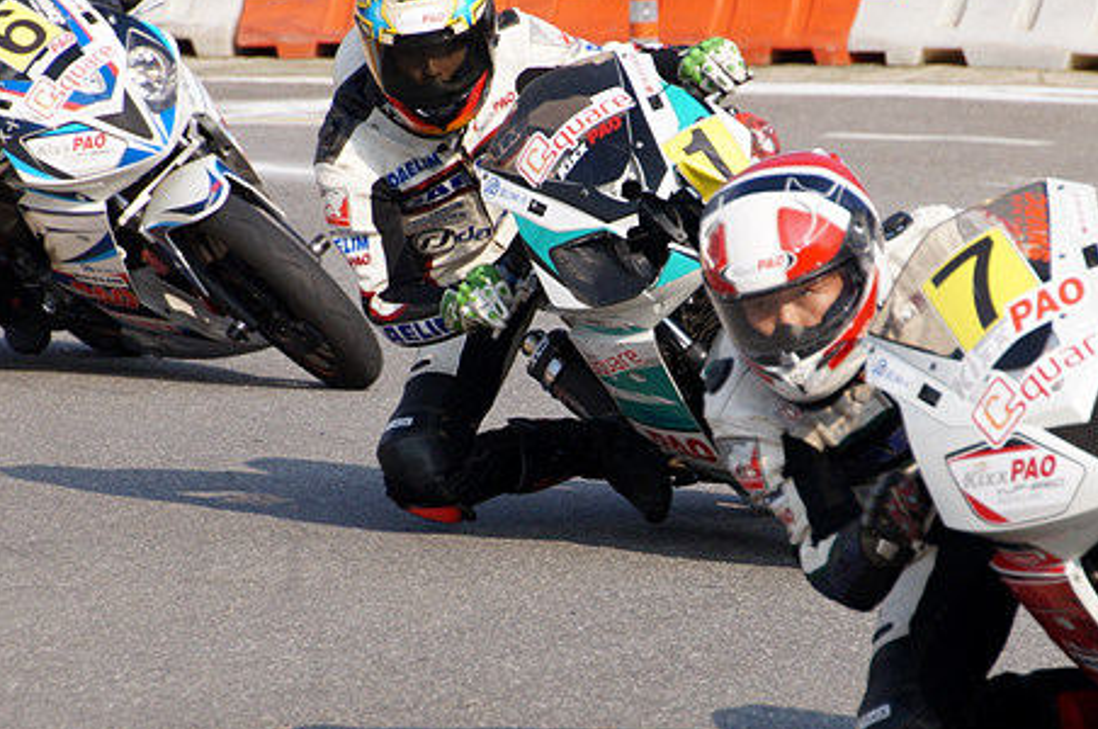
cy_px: 458
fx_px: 12122
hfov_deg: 5.2
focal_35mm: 398
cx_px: 656
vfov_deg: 3.4
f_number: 7.1
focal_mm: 150
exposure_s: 1/1000
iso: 400
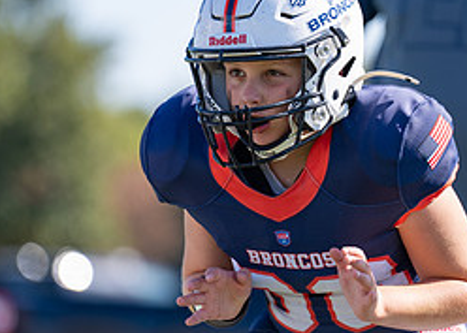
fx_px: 6563
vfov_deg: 2.9
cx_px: 306
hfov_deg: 4.1
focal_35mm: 495
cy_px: 197
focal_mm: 197
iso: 100
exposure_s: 1/1000
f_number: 2.8
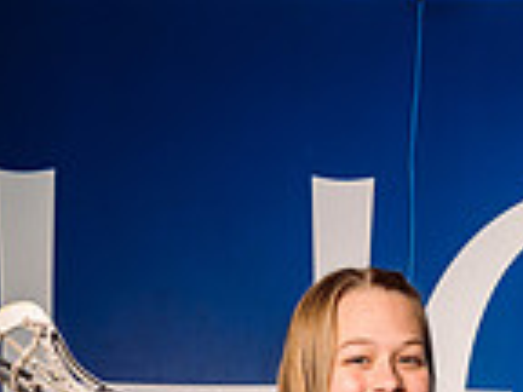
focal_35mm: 72
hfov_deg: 26.8
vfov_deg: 15.6
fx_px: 1088
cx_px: 363
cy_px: 813
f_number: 7.1
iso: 200
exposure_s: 1/250
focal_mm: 24
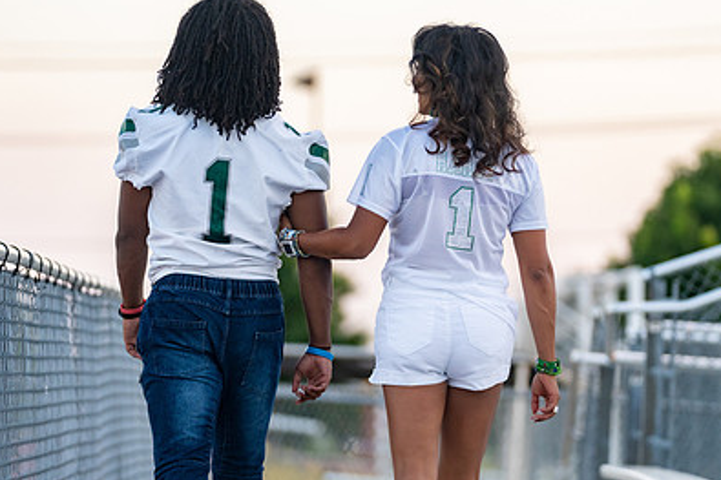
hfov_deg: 9.5
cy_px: 213
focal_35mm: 216
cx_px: 358
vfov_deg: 6.4
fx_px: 4324
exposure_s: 1/1000
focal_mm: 147
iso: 1250
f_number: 2.8
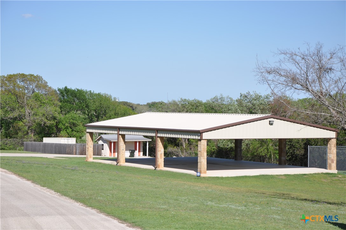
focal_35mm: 93
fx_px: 893
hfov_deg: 21.9
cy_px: 115
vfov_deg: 14.7
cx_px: 173
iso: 200
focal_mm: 62
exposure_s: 1/800
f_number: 7.1
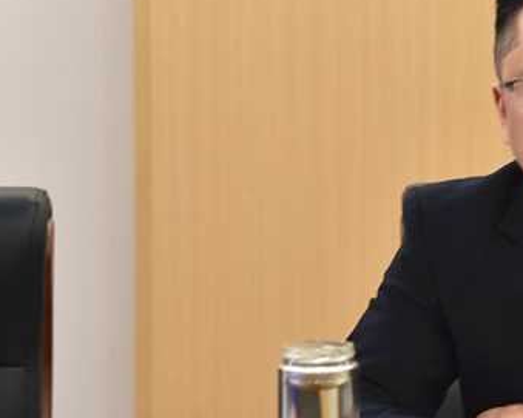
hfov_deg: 12.2
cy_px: 190
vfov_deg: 10.0
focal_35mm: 155
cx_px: 588
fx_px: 2399
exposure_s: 1/125
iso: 800
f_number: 4
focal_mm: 70
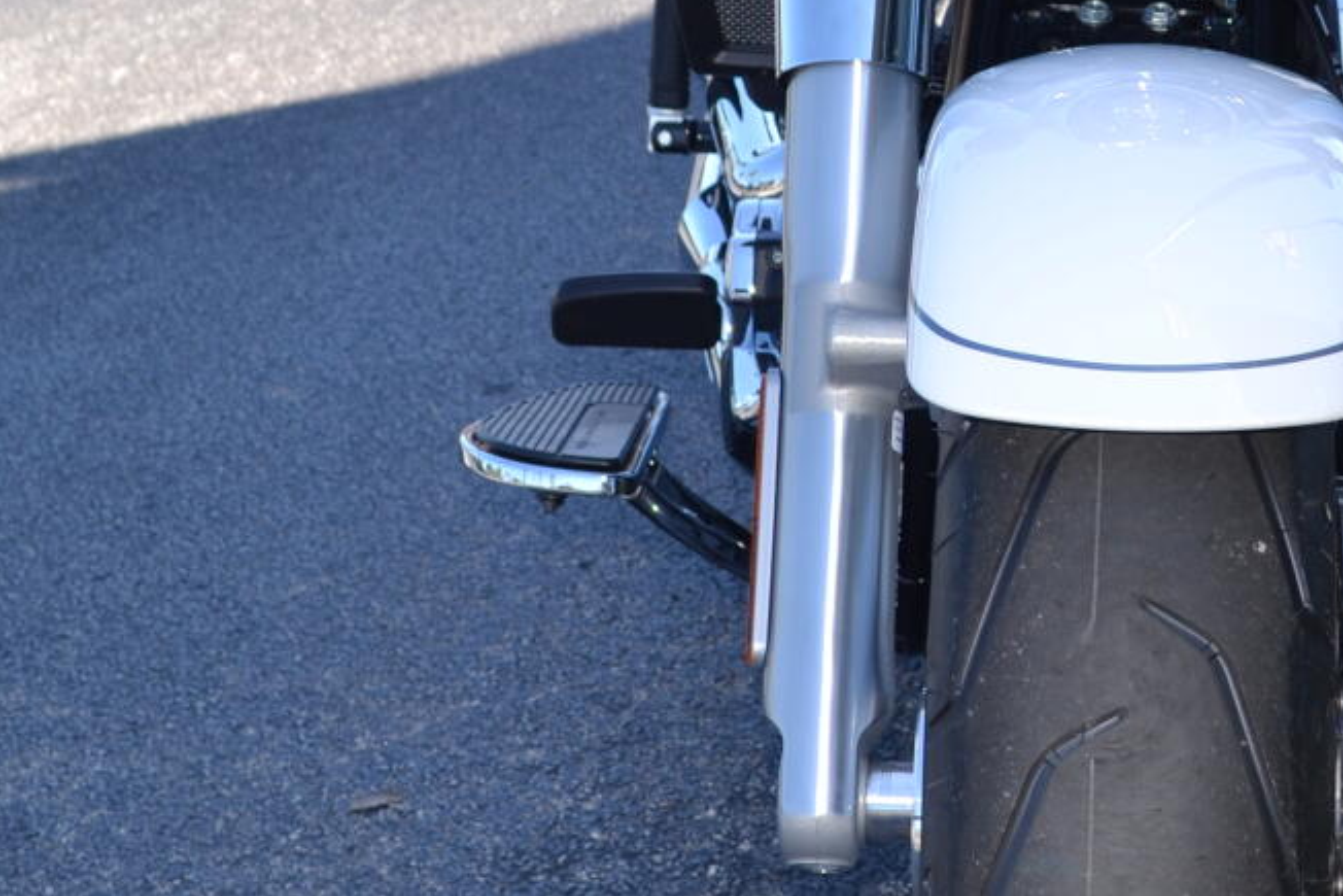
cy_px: 228
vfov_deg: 14.8
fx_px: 3433
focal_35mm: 92
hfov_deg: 21.7
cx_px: 1162
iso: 100
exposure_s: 1/200
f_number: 5.6
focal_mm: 20
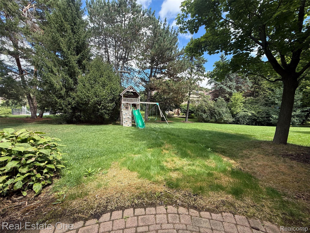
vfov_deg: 85.7
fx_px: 125
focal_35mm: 14
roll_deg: -1.7
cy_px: 116
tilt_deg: -2.5
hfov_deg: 102.1
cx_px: 155
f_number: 2.2
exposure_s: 1/590
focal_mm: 2.22
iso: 64
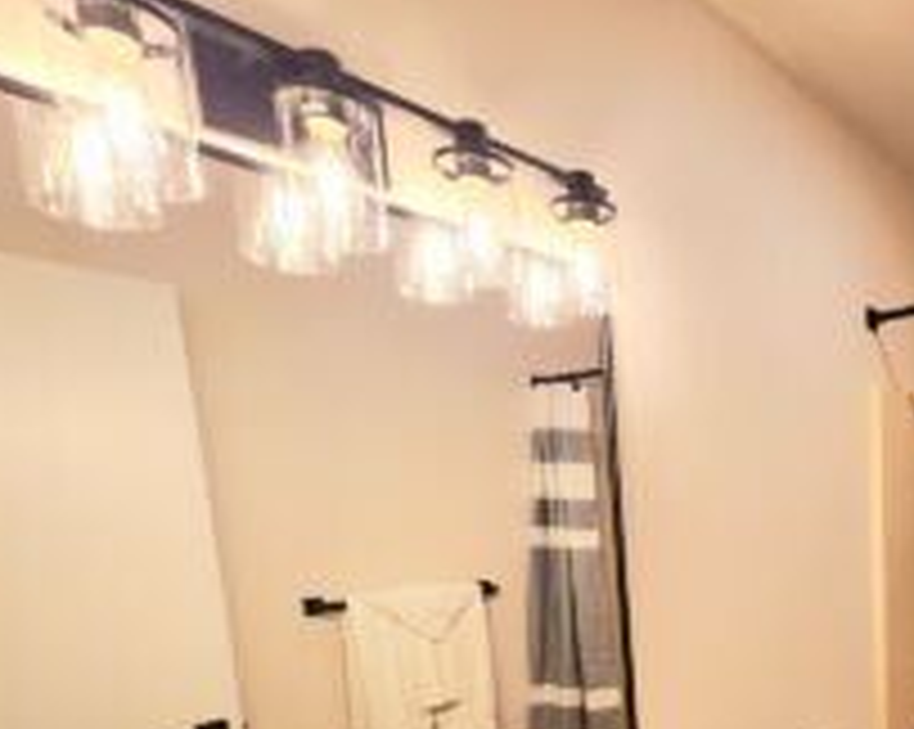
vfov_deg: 51.2
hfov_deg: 59.5
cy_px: 634
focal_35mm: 25
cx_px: 797
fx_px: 676
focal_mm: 2.2
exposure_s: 1/120
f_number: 2.2
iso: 80
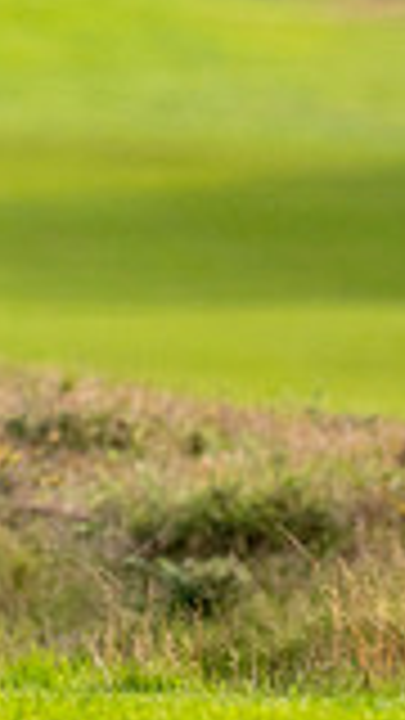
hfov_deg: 0.7
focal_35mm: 1710
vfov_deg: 1.3
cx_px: -652
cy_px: -14
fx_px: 32647
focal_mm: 300
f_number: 4.5
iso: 400
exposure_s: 1/2000
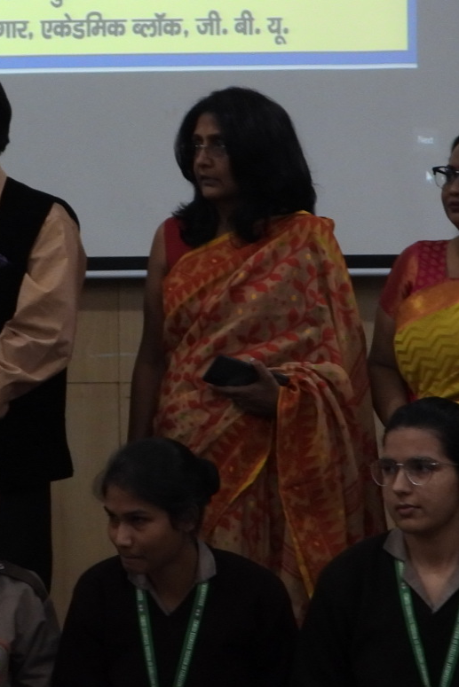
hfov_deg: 10.9
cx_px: 58
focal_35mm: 125
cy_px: 230
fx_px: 2389
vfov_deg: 16.4
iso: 220
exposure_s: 1/30
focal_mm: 7.4
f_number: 3.2
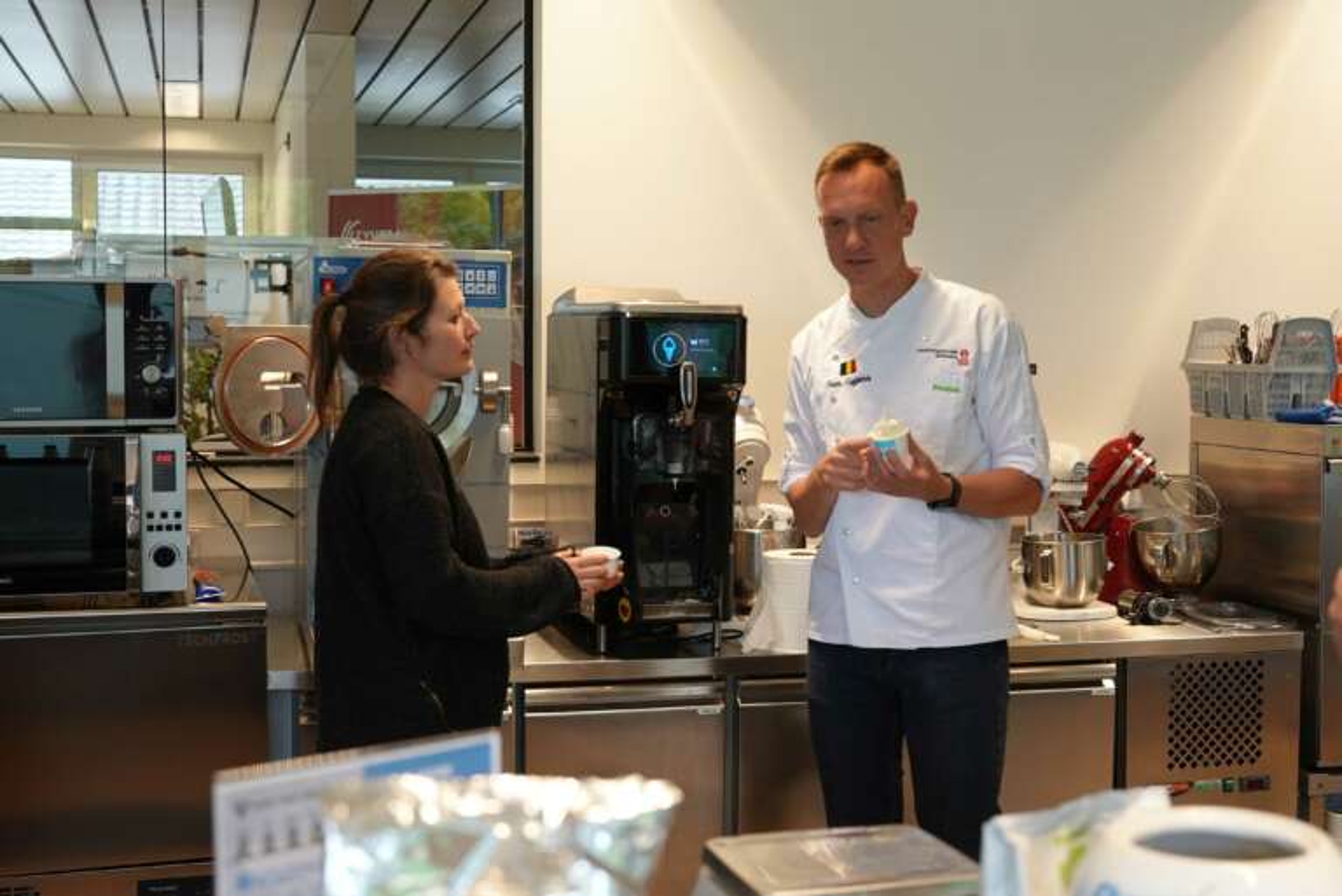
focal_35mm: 46
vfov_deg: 29.3
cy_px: 448
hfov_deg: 42.7
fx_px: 1716
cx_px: 671
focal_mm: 46
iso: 640
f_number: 4
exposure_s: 1/160
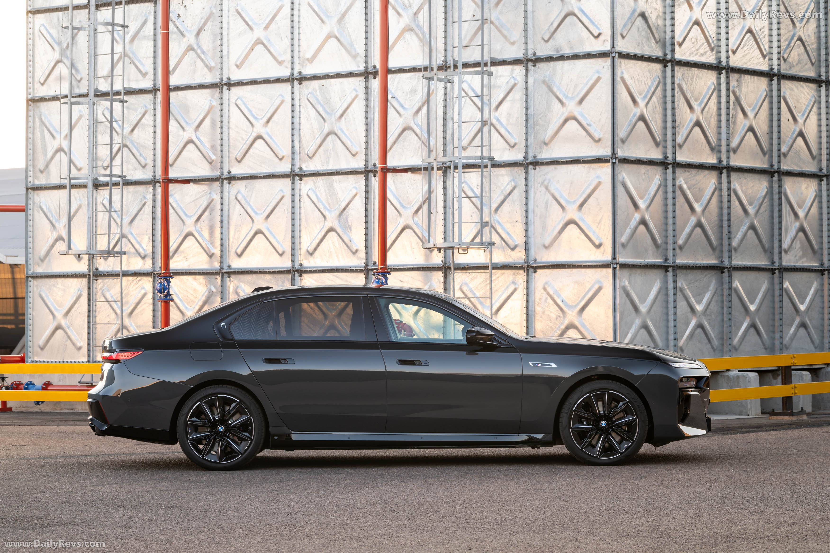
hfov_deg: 18.6
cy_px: 276
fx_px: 2536
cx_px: 415
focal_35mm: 110
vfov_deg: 12.5
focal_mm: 110
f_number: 8
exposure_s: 1/6
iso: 100
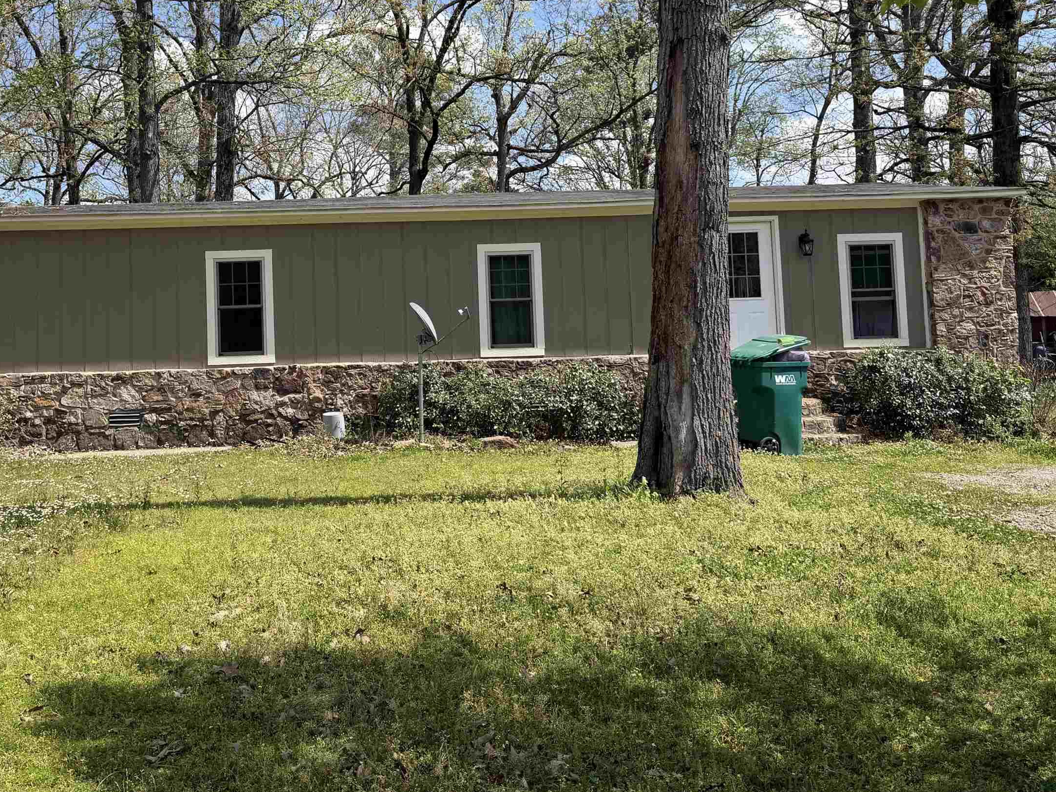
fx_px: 1037
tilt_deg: +3.9
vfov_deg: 41.4
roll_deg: +1.9
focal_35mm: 34
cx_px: 378
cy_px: 276
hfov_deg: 53.2
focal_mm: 6.76
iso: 80
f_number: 1.78
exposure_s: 1/3145
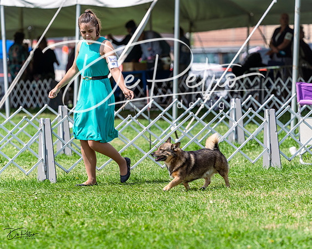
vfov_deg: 6.9
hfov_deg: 8.6
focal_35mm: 225
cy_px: 124
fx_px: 2079
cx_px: 156
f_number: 4.5
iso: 100
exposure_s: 1/1000
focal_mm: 200
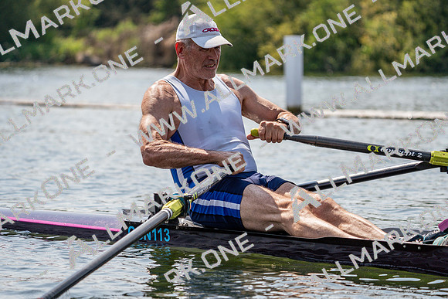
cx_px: 224
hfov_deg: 10.3
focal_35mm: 200
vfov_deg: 6.9
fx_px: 2489
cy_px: 150
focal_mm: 200
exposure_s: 1/1600
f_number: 5.6
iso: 160
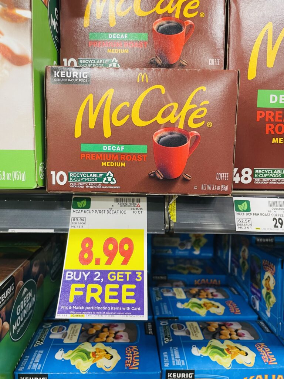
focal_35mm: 26
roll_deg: -0.5
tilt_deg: -7.6
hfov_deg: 53.1
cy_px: 190
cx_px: 142
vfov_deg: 67.3
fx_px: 284
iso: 125
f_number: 1.6
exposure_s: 1/60
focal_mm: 4.2
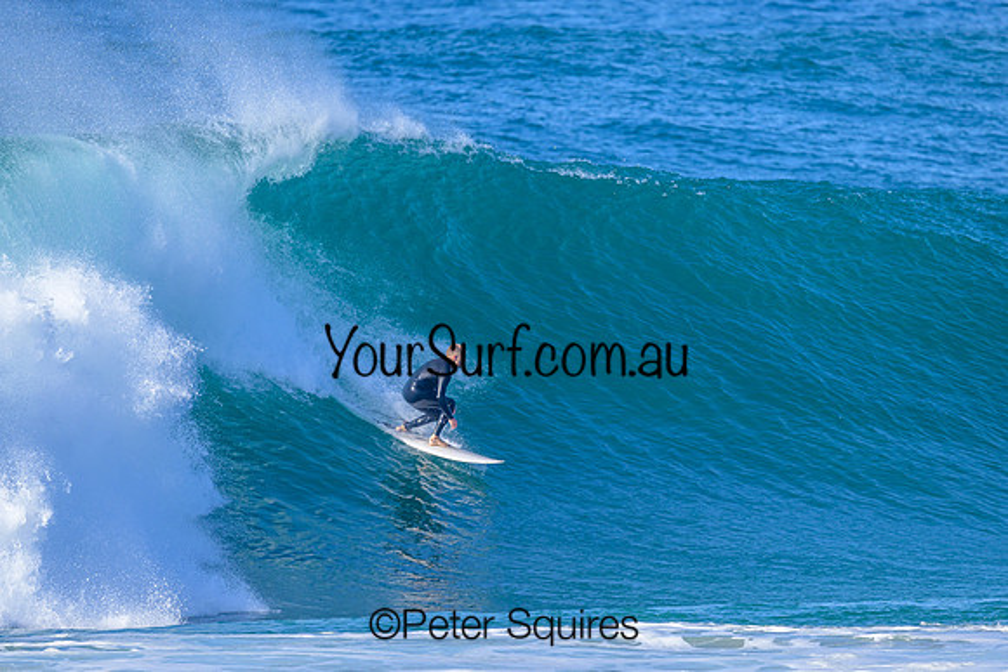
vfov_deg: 1.7
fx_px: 22404
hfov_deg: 2.6
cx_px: 504
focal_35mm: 800
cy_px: 336
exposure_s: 1/2000
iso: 640
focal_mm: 800
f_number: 6.3
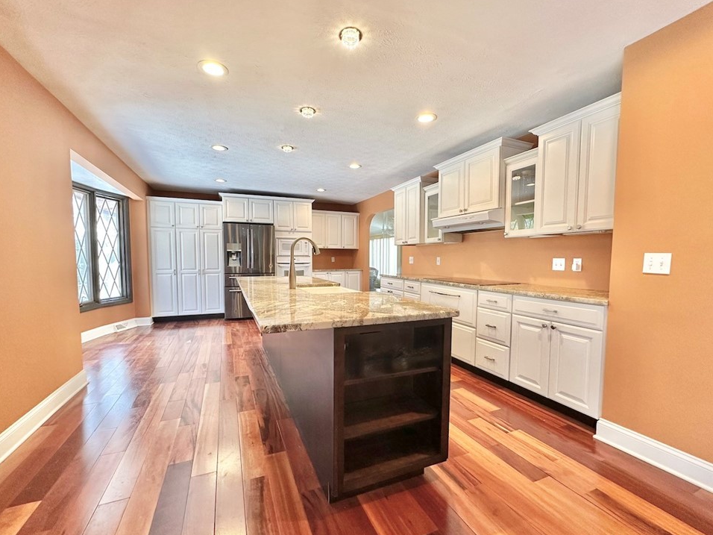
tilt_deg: -3.6
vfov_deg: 81.7
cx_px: 355
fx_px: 309
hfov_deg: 98.2
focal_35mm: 15
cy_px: 277
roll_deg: +0.0
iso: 200
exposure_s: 1/120
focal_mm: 2.22
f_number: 2.2
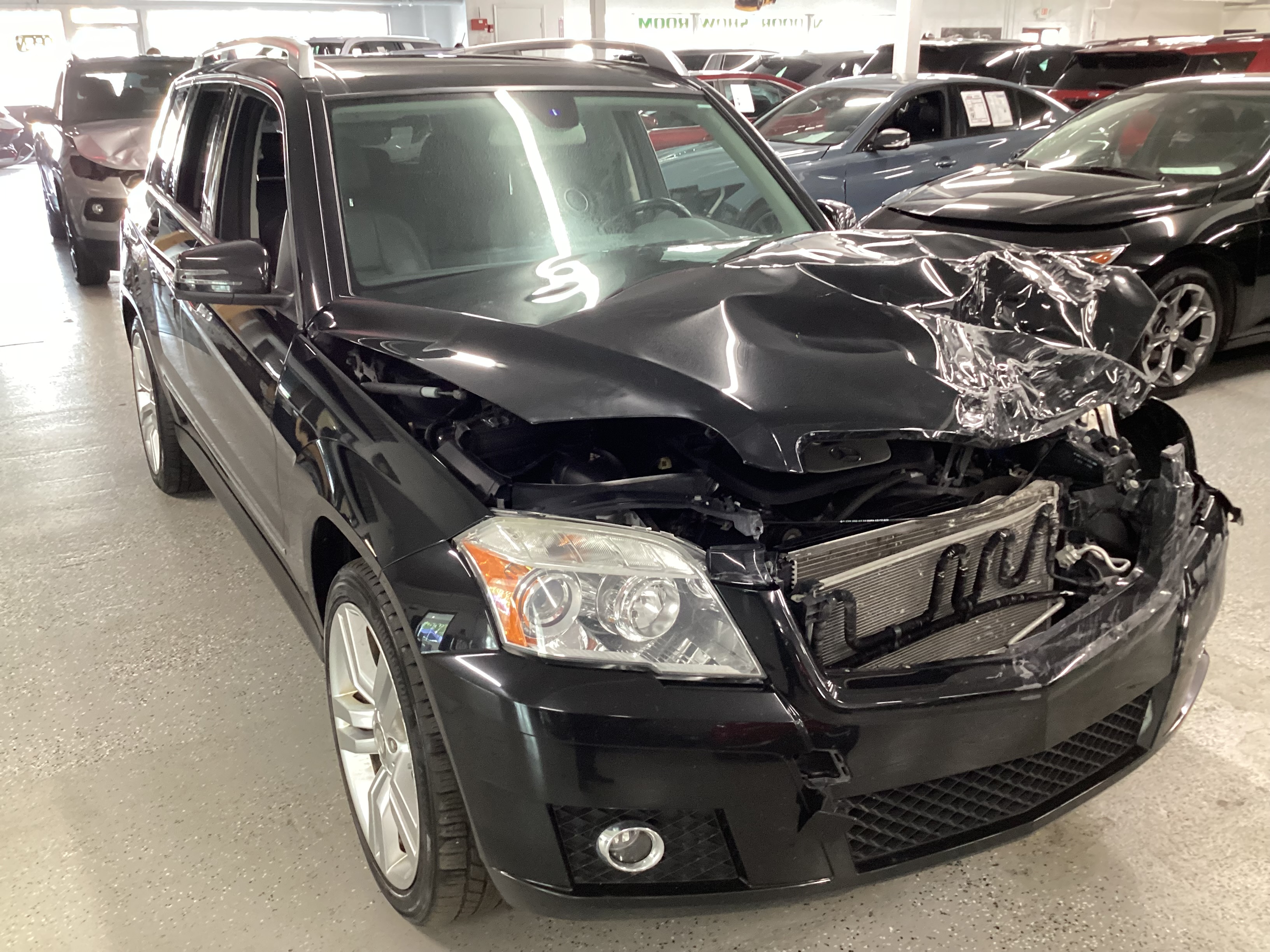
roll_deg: +0.6
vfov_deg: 45.4
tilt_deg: -20.3
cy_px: 476
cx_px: 635
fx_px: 1137
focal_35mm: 31
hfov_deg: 58.4
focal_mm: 3.3
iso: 320
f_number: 2.4
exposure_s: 1/33
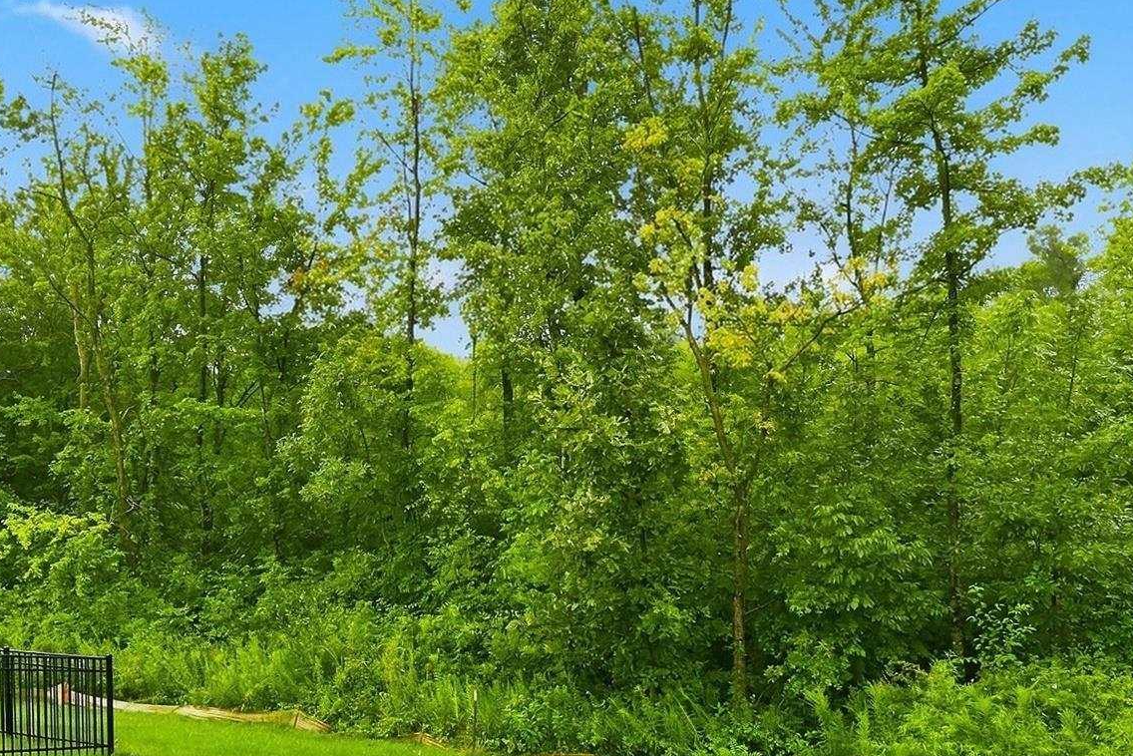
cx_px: 500
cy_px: 526
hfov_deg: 57.1
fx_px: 1039
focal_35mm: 33
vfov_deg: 39.3
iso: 100
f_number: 5
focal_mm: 10
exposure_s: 1/80
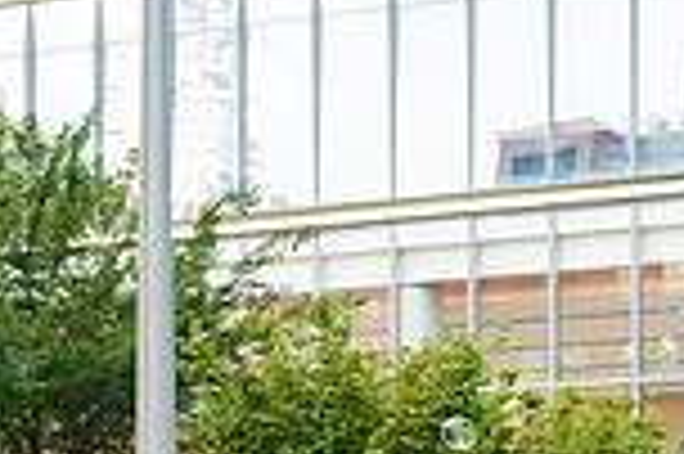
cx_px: 783
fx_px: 2467
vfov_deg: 10.4
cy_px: 548
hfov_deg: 15.3
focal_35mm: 130
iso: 800
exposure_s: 1/1250
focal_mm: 34
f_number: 3.2
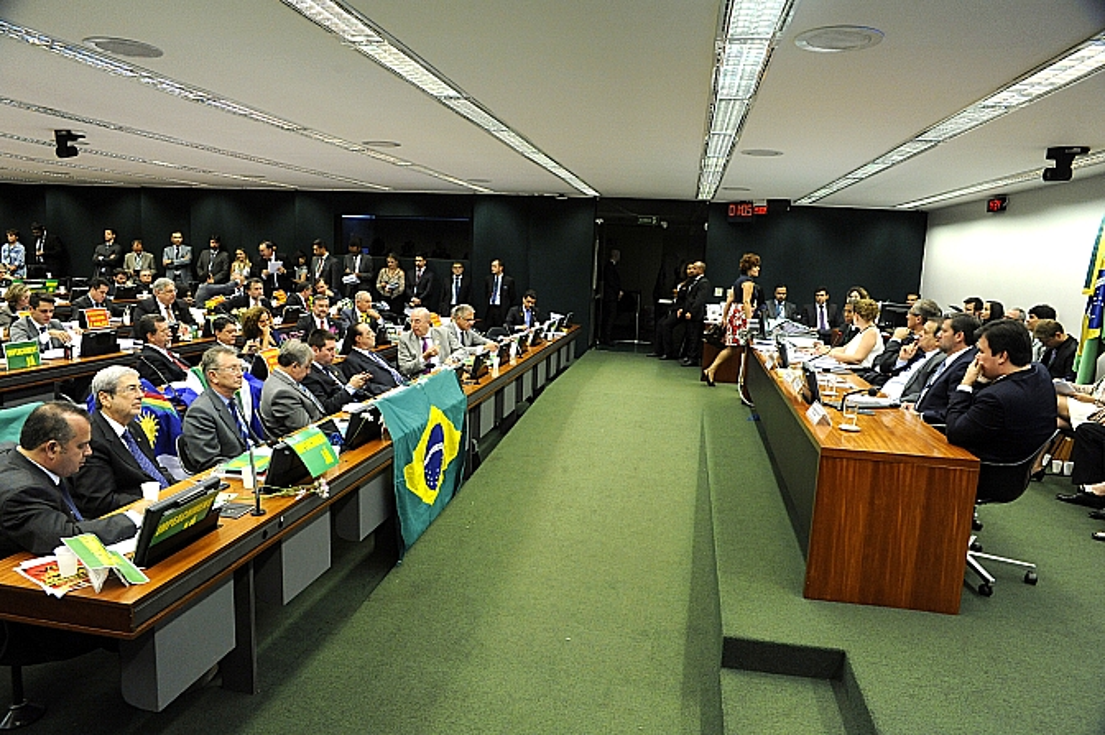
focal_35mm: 24
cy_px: 368
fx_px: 736
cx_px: 552
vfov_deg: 53.1
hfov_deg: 73.8
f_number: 7.1
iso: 3200
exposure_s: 1/100
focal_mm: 24
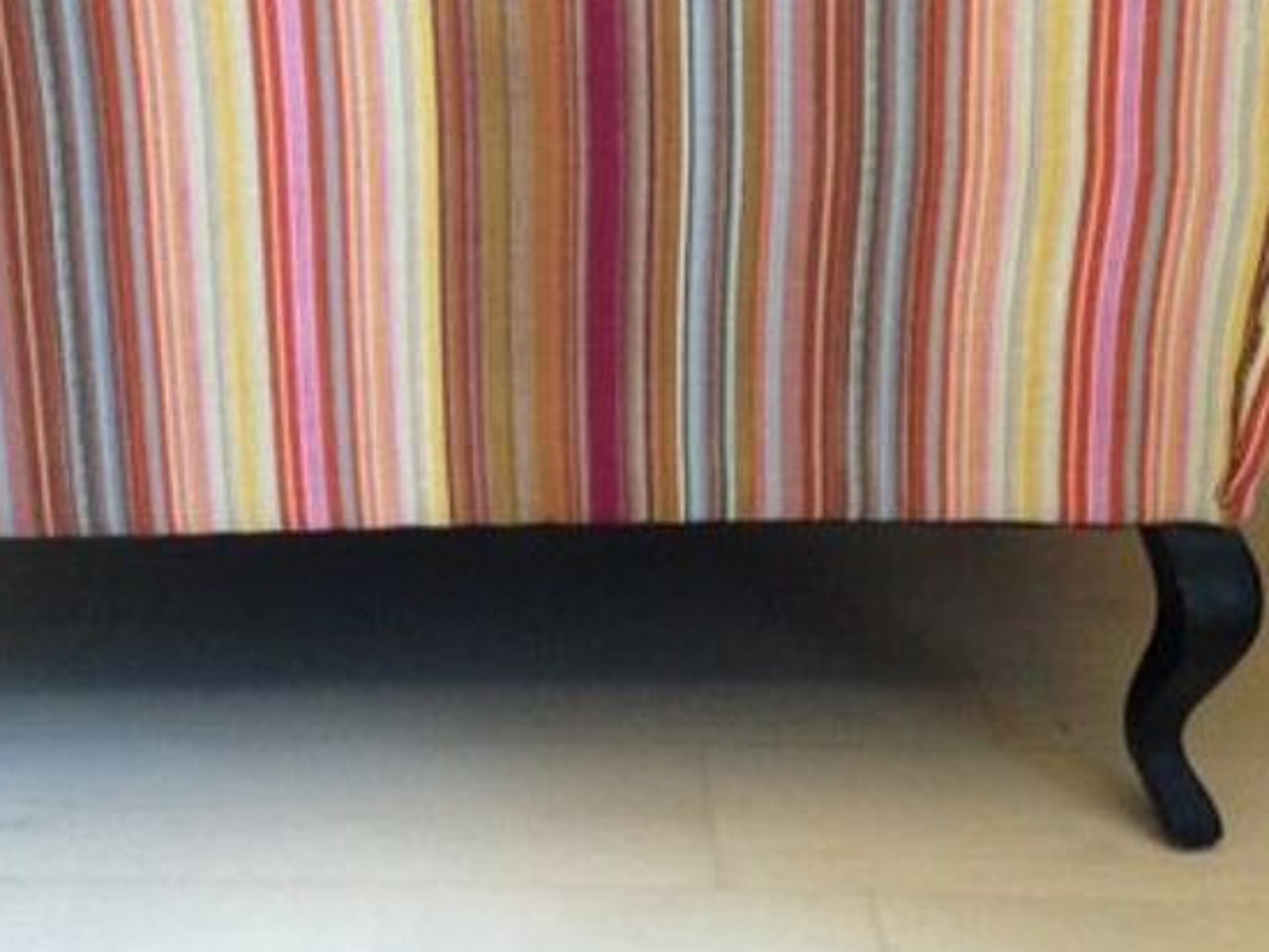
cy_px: 203
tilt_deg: -17.6
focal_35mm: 60
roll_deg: +1.0
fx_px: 2201
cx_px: 392
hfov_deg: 31.8
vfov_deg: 24.1
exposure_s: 1/20
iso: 320
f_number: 2.4
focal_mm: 4.12
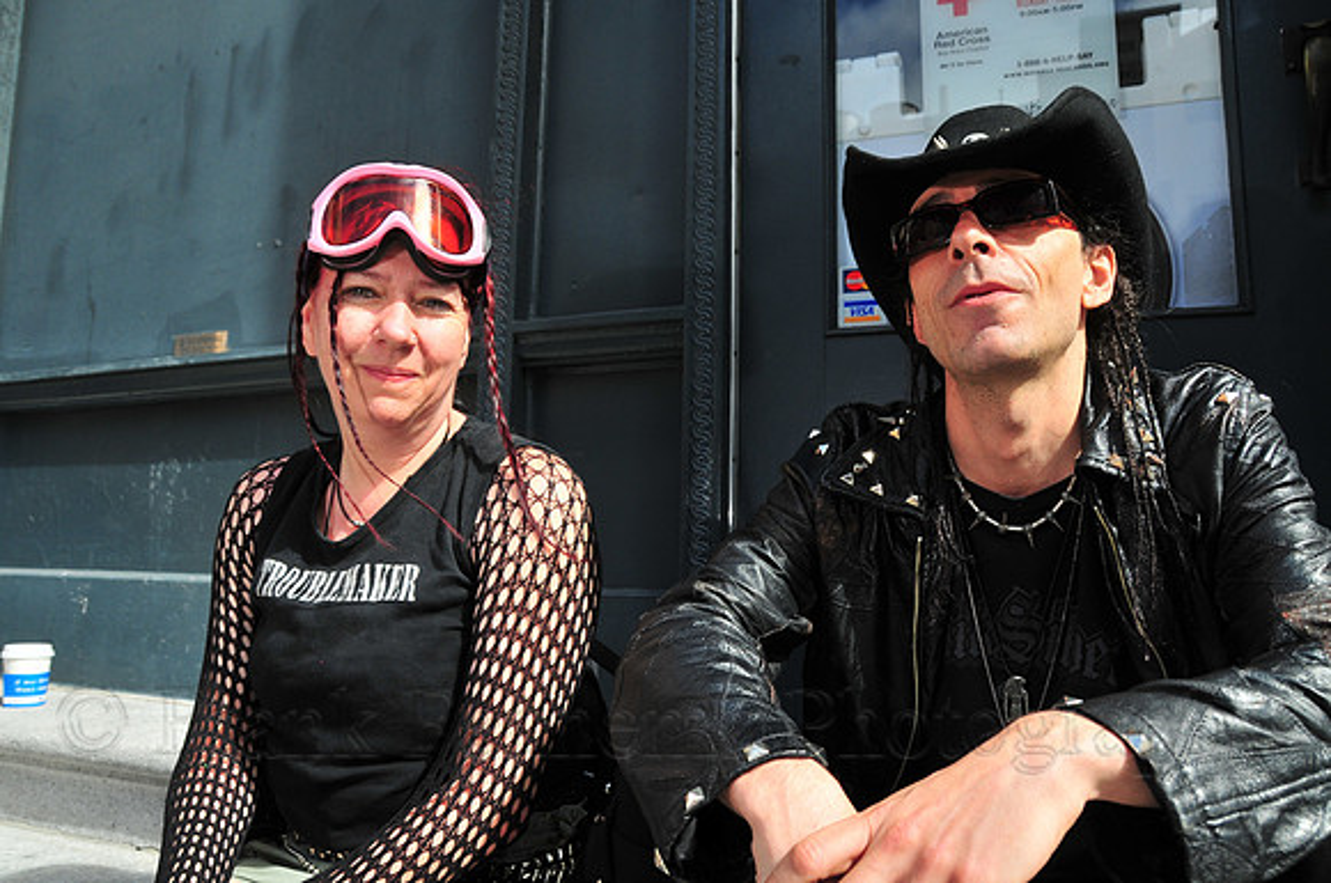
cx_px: 666
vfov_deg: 47.8
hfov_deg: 67.5
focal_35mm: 27
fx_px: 997
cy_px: 442
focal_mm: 18
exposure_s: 1/500
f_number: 5.6
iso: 200
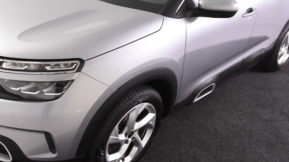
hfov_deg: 42.6
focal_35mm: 48
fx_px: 368
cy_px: 53
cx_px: 109
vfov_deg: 24.8
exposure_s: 1/50
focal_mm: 20
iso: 1600
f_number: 3.5
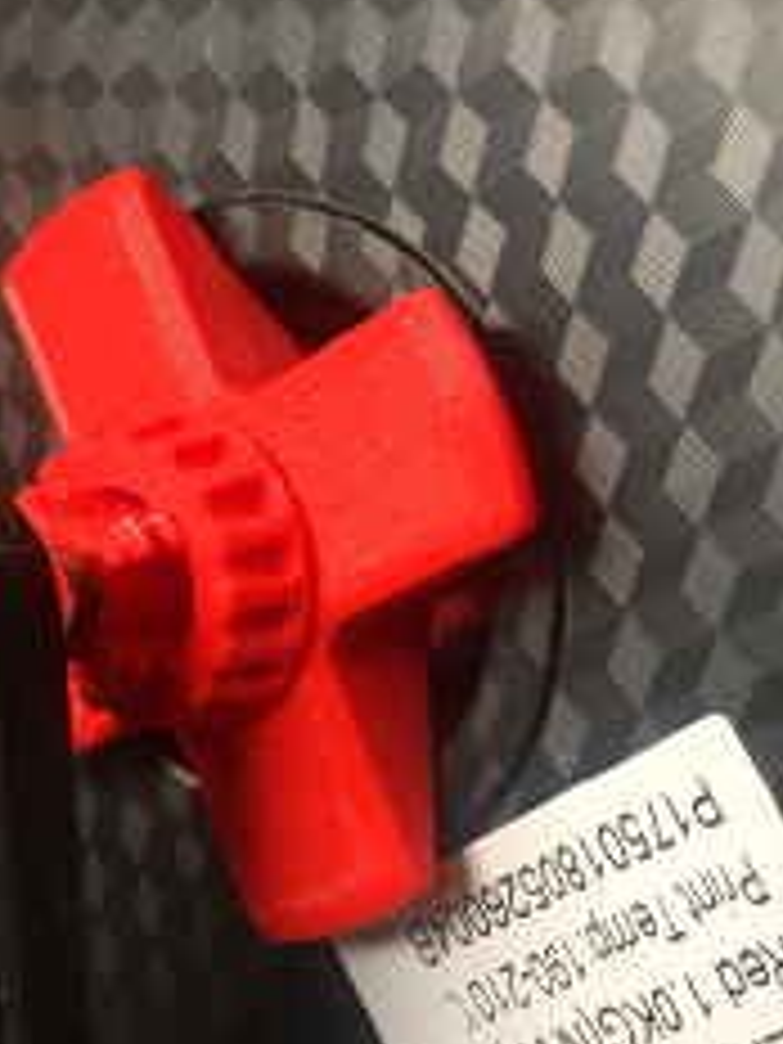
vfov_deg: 38.1
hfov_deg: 29.1
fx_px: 1508
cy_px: 612
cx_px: 382
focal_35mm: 50
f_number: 2.2
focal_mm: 4.15
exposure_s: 1/30
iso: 32
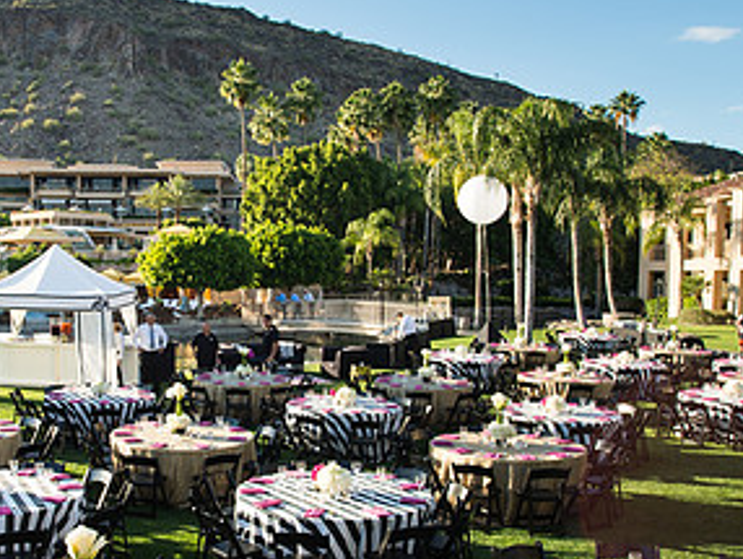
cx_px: 205
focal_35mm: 37
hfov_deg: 48.6
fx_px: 795
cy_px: 339
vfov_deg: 38.5
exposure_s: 1/250
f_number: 8
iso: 200
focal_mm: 19
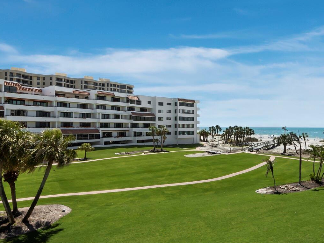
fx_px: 206
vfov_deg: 61.1
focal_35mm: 22
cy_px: 123
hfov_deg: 73.5
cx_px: 222
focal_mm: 7
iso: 400
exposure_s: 1/320
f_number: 11
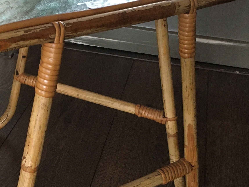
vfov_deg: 21.6
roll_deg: -2.4
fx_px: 489
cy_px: 99
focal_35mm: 68
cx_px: 51
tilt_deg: -29.9
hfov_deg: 28.0
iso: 250
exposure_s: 1/33
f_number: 2.2
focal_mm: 4.15
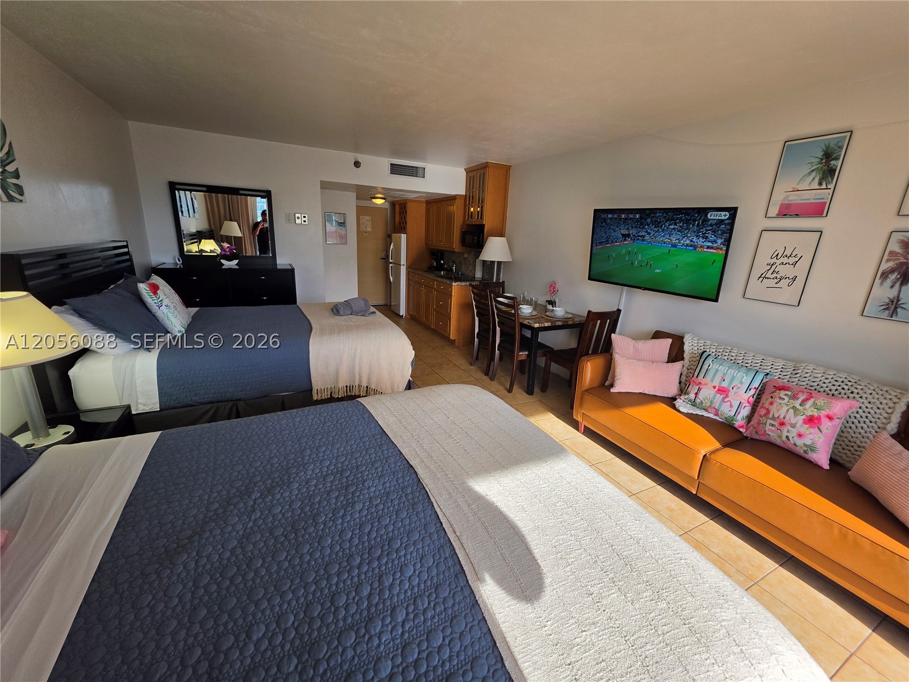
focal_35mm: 13
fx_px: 341
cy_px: 341
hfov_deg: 106.2
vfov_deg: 89.9
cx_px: 454
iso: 16
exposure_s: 1/180
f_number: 1.9
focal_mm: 2.2
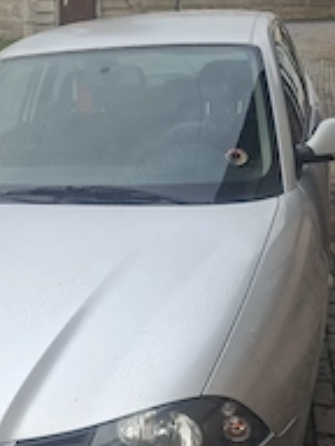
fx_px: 619
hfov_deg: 29.9
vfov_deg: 38.1
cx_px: 100
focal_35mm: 48
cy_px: 362
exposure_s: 1/276
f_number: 1.8
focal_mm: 5.54
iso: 50
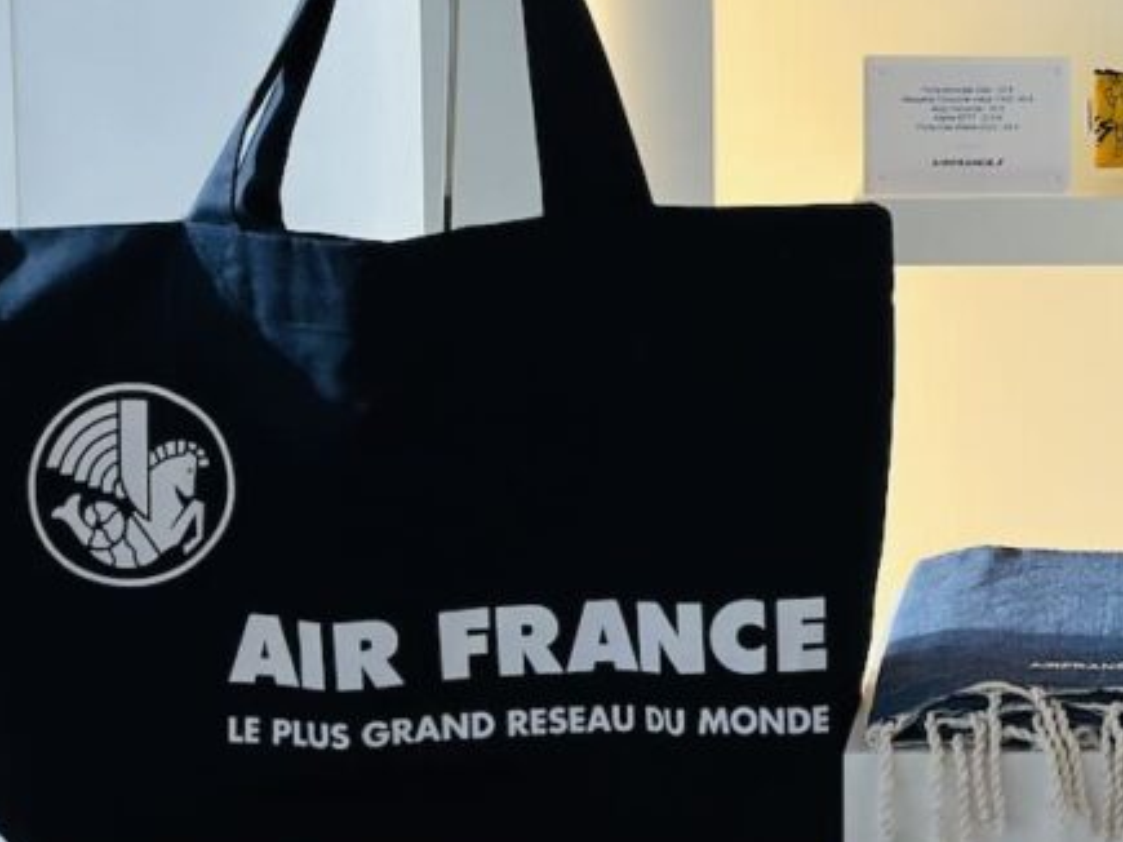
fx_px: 3665
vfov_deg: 12.9
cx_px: 1270
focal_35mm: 113
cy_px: -31
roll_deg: +0.2
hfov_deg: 16.8
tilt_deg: -5.9
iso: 80
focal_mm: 6.86
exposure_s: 1/330
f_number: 1.78
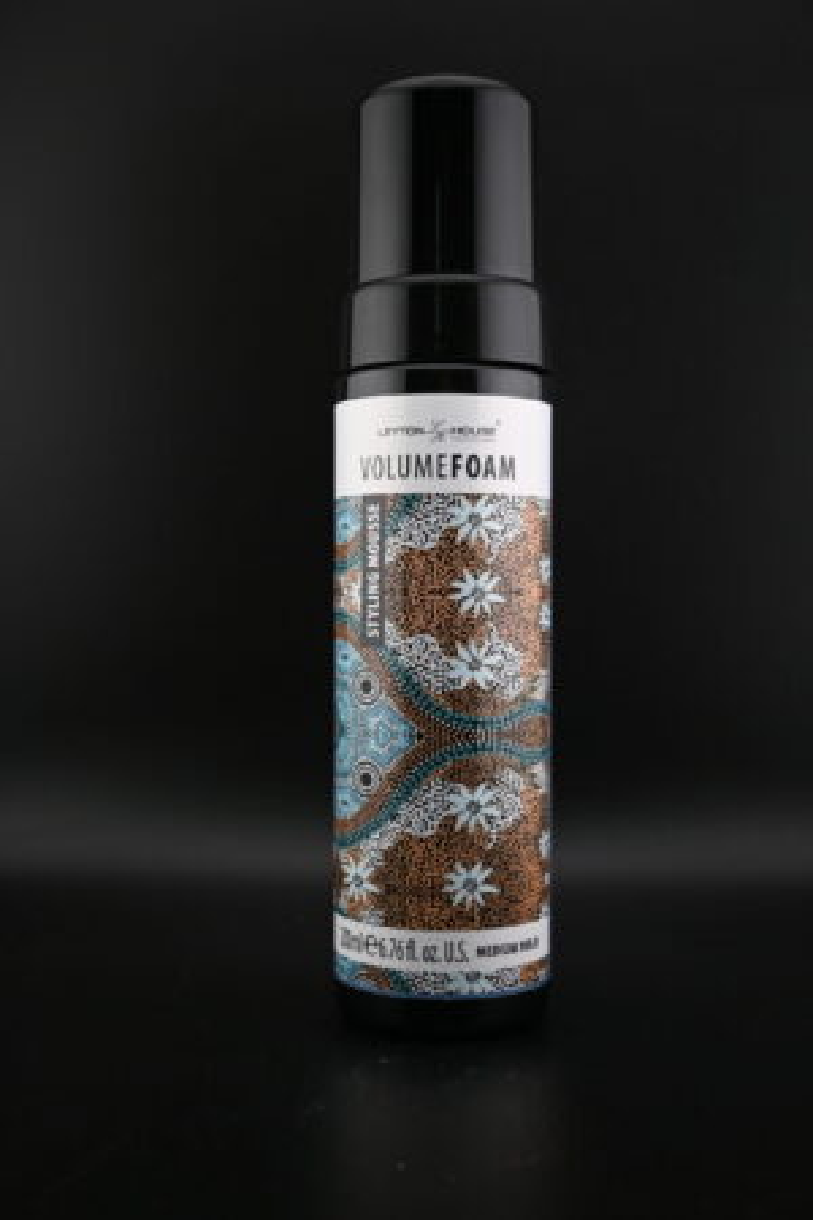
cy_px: 610
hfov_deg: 32.4
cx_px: 406
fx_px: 1397
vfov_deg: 47.2
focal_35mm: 41
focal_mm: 27.5
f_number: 4.5
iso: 100
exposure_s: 1/50
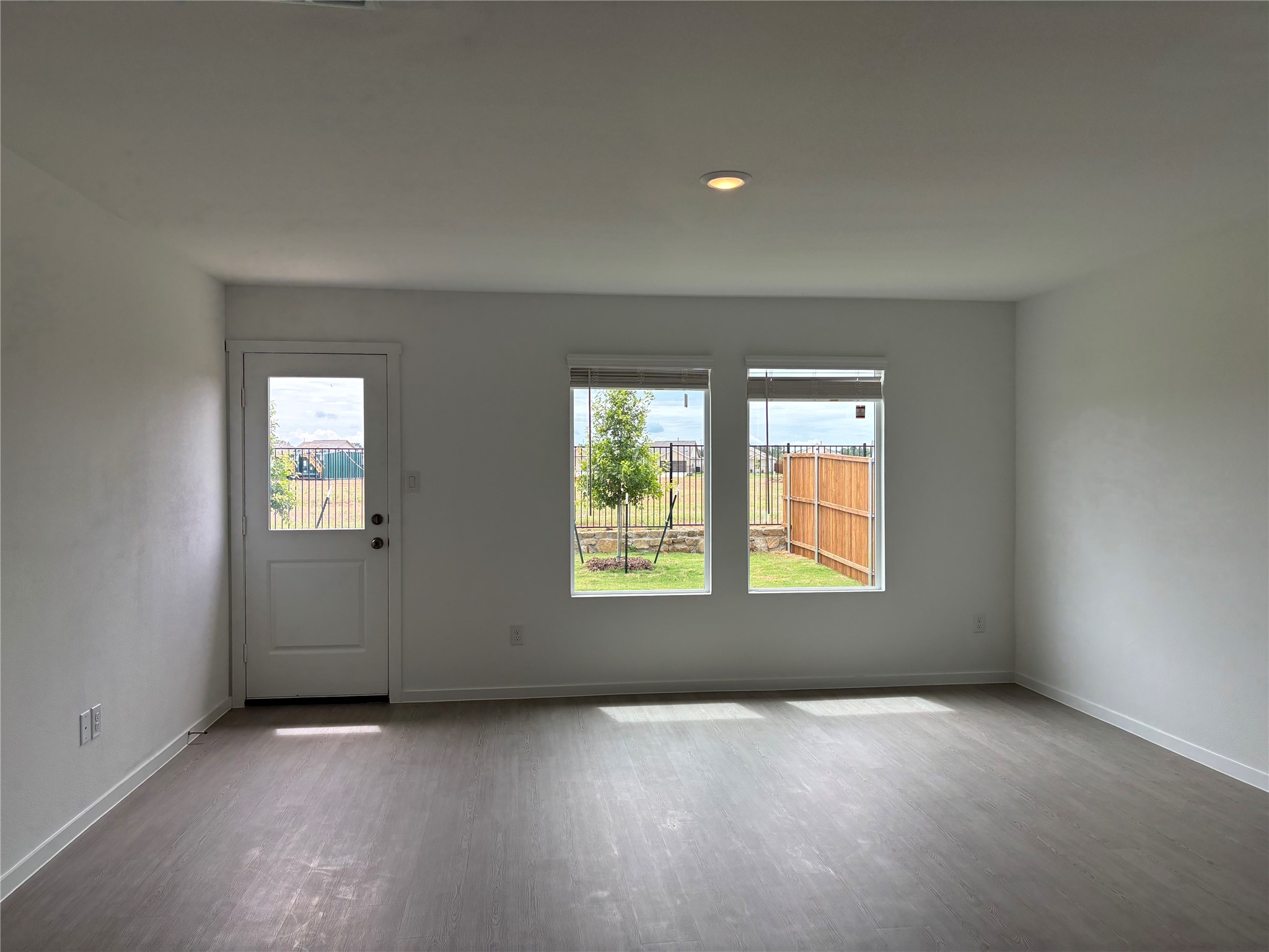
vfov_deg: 53.1
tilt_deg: +0.0
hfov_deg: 67.3
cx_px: 634
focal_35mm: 26
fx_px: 953
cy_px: 476
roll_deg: +1.3
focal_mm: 5.96
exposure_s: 1/894
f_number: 1.6
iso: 50
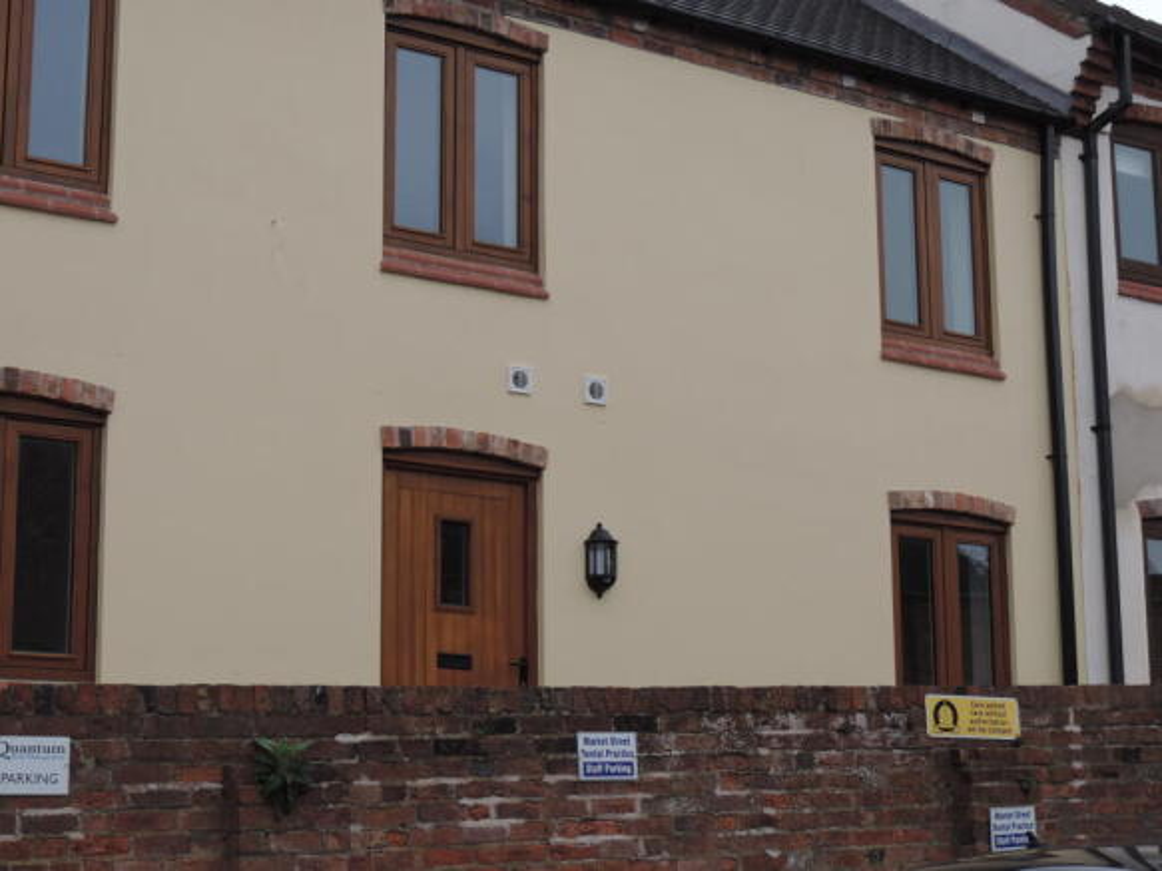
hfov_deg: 27.8
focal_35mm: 70
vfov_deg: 21.0
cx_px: 581
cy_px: 436
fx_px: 2349
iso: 80
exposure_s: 1/320
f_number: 3.9
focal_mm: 12.4
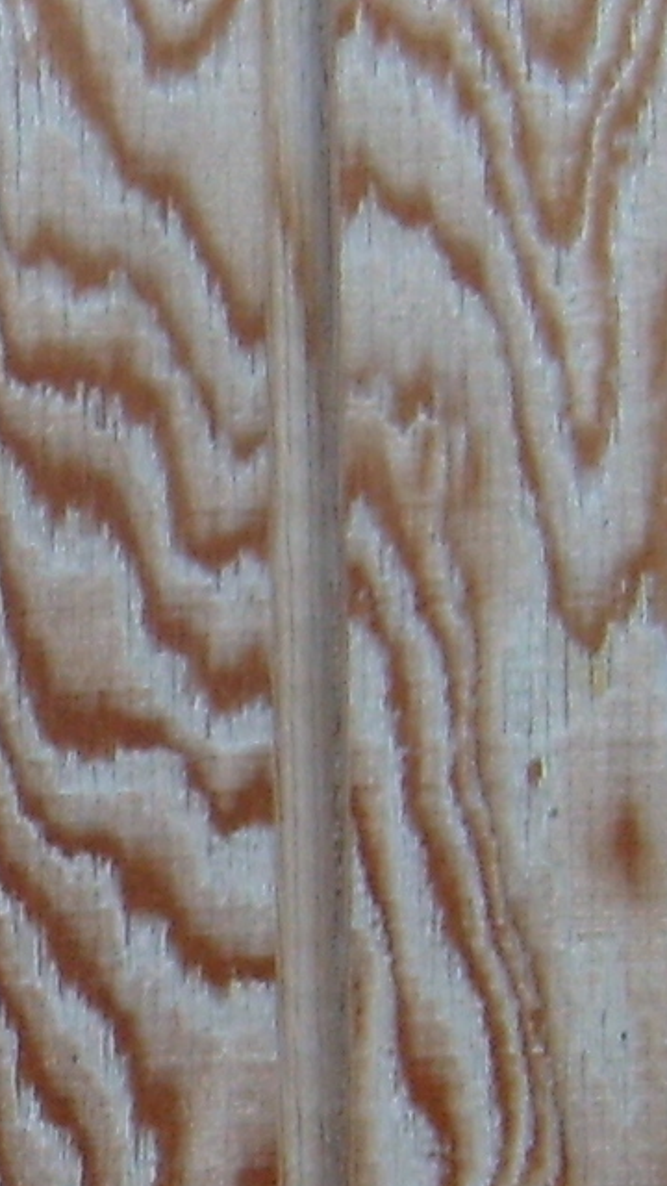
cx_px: -658
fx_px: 5754
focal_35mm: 183
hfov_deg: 6.4
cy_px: 1269
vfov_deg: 11.6
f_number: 2.8
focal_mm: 5.8
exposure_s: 1/180
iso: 80
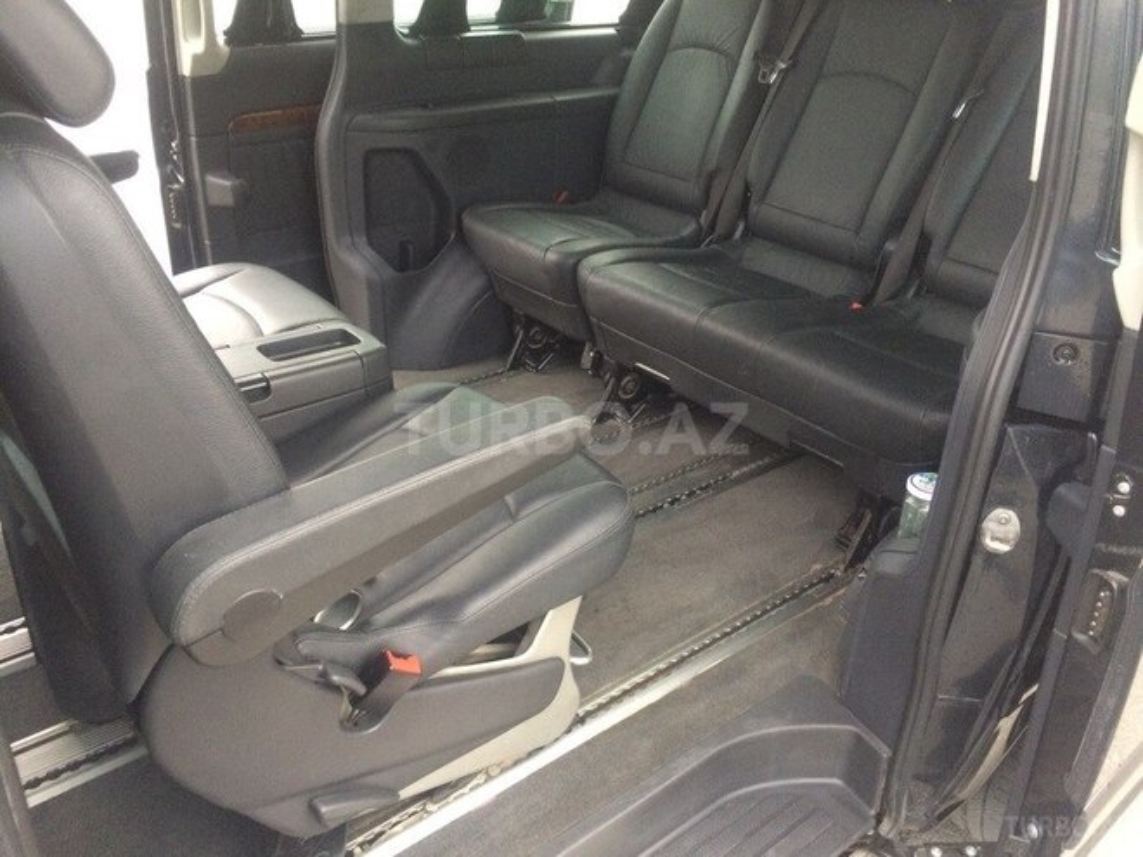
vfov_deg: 48.2
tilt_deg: -26.6
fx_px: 958
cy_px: 428
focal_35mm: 29
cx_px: 572
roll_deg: -1.5
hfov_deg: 61.7
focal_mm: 4.15
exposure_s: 1/33
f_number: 2.2
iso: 320
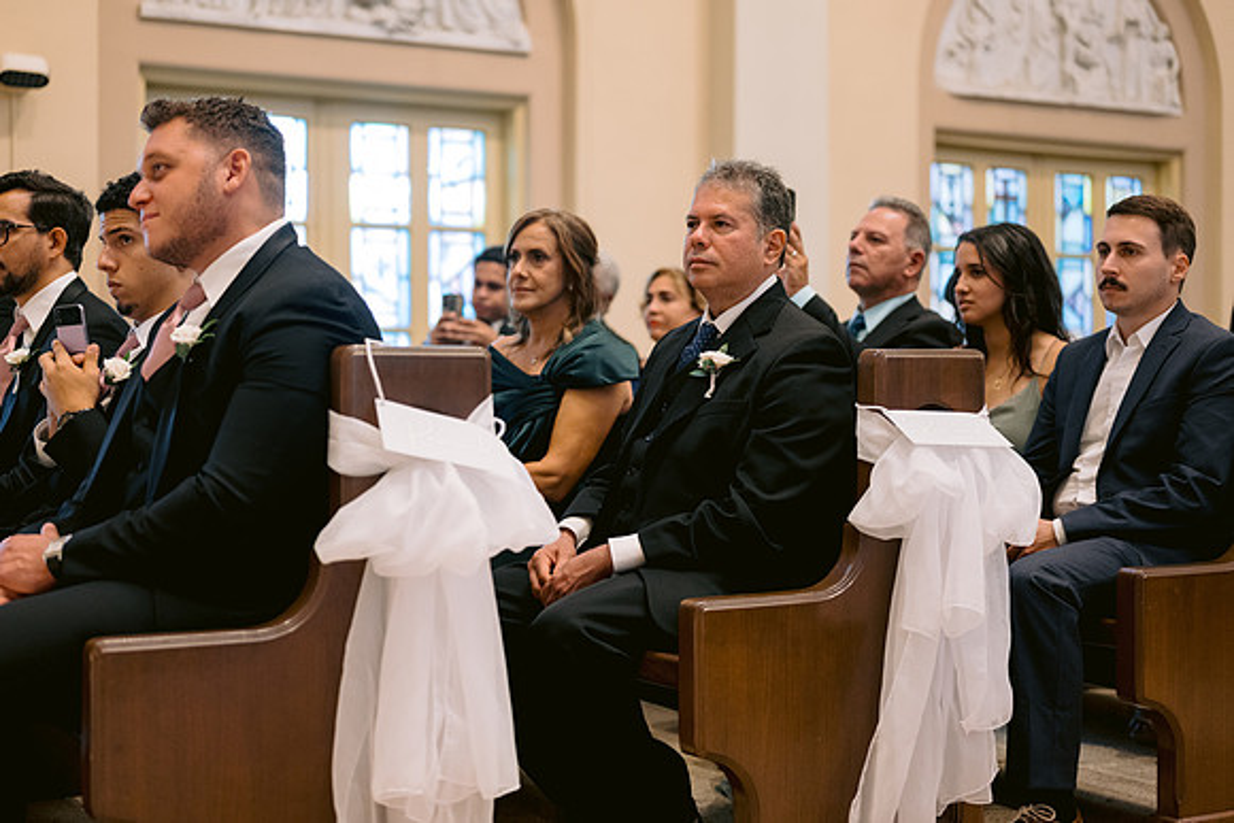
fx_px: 1871
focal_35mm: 55
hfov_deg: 36.5
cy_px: 405
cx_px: 613
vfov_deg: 24.8
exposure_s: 1/125
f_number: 2
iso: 800
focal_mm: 50
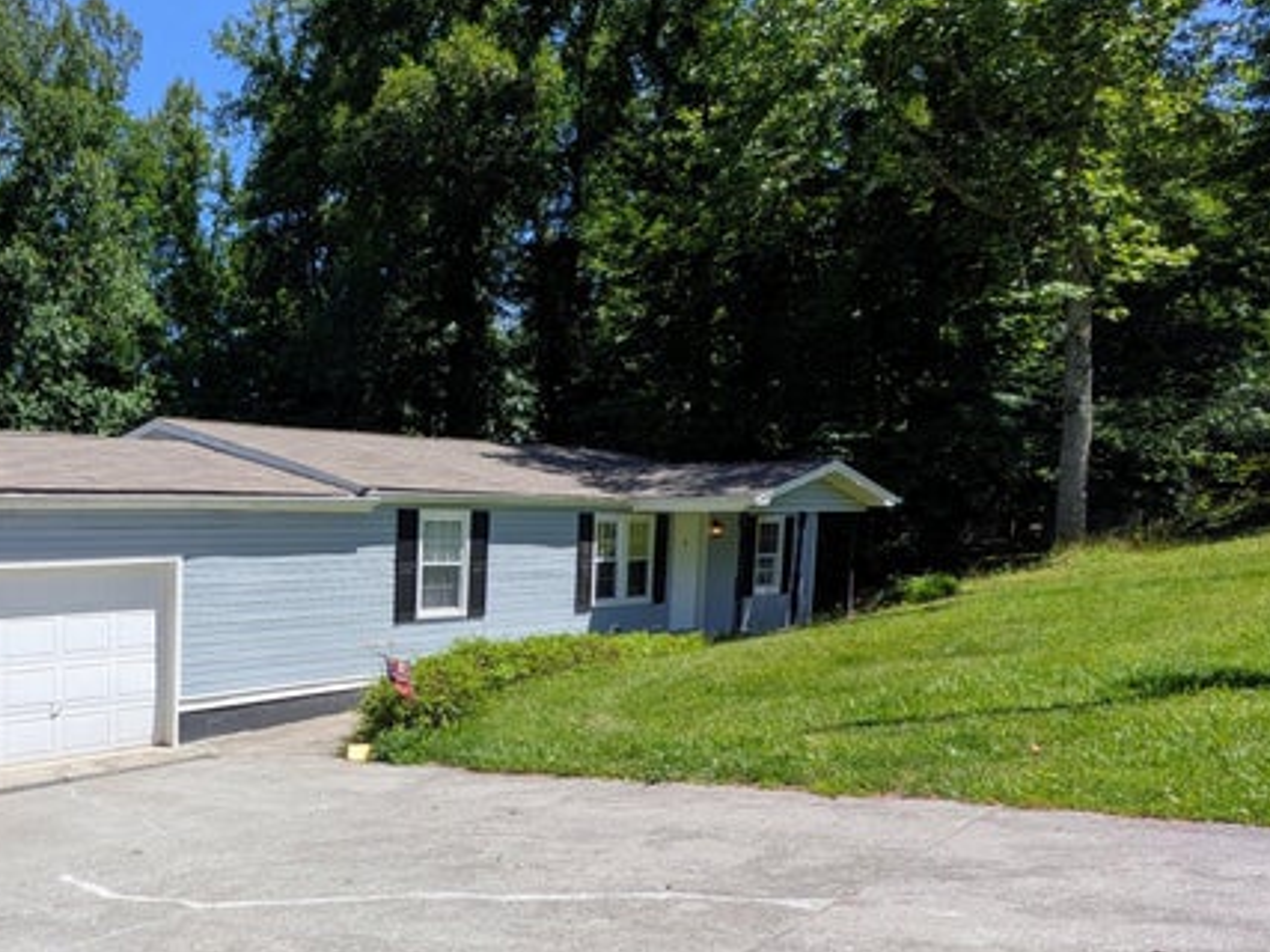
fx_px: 1027
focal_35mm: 28
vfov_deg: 49.2
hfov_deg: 57.8
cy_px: 601
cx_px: 222
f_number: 2.2
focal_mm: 1.85
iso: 52
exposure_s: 1/1376
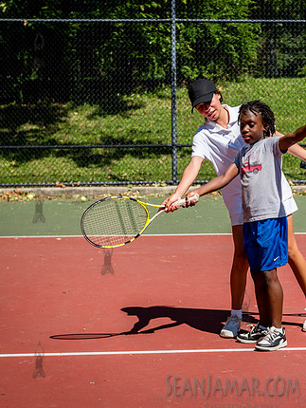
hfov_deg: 14.3
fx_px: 1213
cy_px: 175
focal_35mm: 103
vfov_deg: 19.1
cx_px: 243
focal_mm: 55
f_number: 3.5
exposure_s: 1/2500
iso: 200
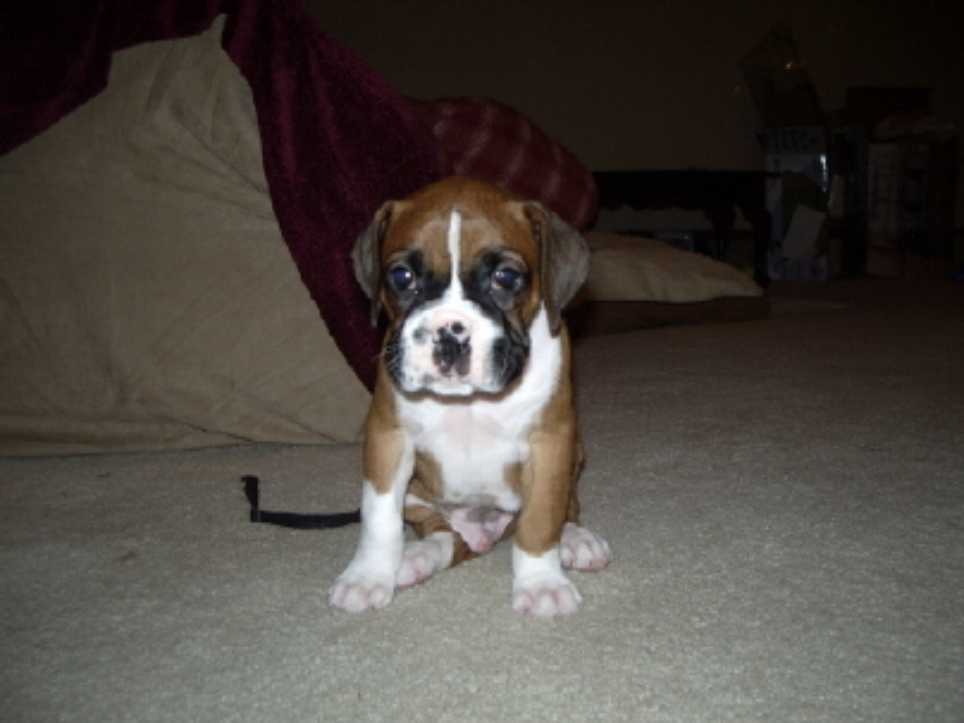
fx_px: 975
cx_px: 482
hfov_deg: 52.6
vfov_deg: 40.7
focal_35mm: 35
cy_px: 362
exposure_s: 1/40
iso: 100
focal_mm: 5.8
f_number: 2.6
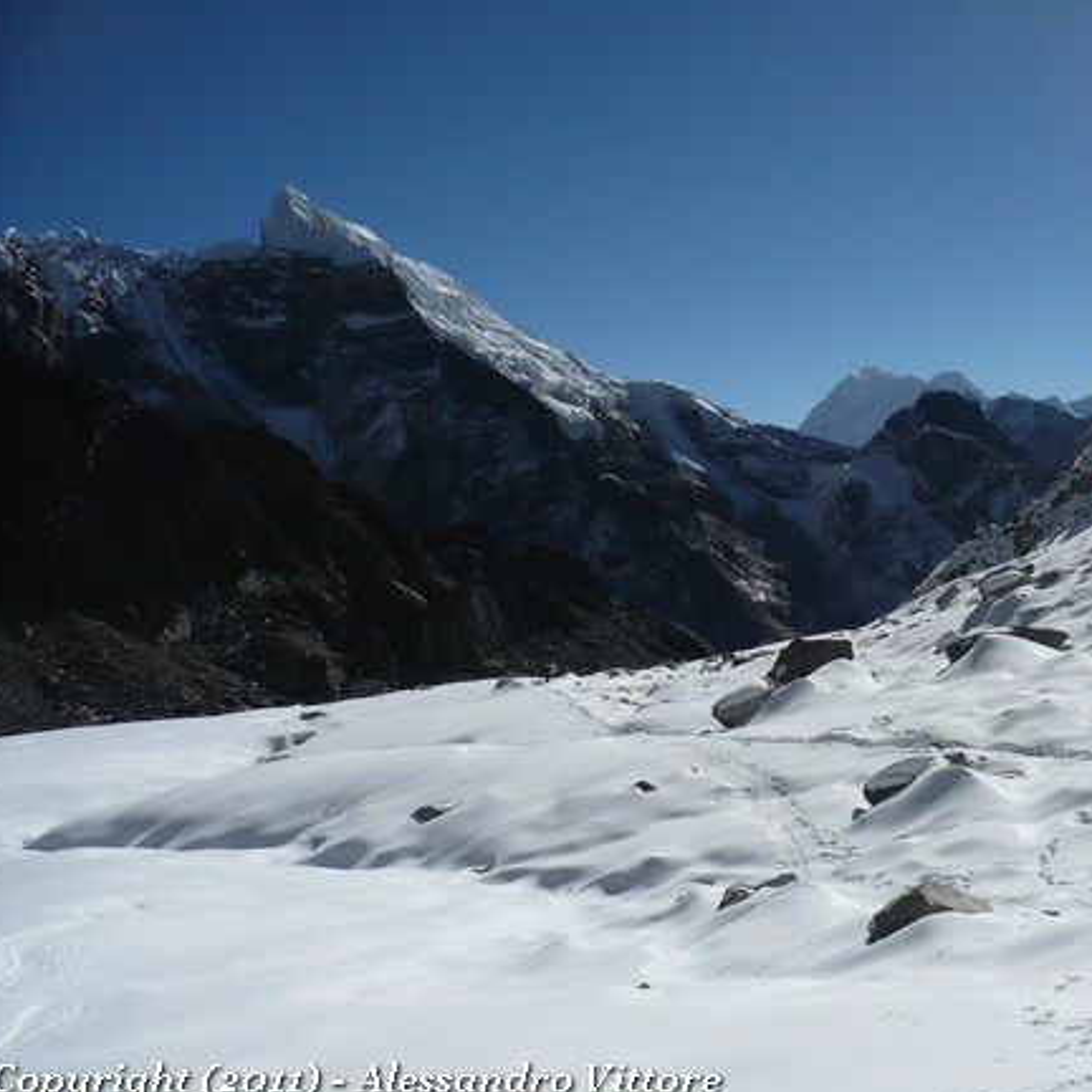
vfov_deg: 39.2
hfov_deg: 38.7
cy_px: 543
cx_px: 741
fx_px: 1535
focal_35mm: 43
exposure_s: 1/1000
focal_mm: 5.8
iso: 100
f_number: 8
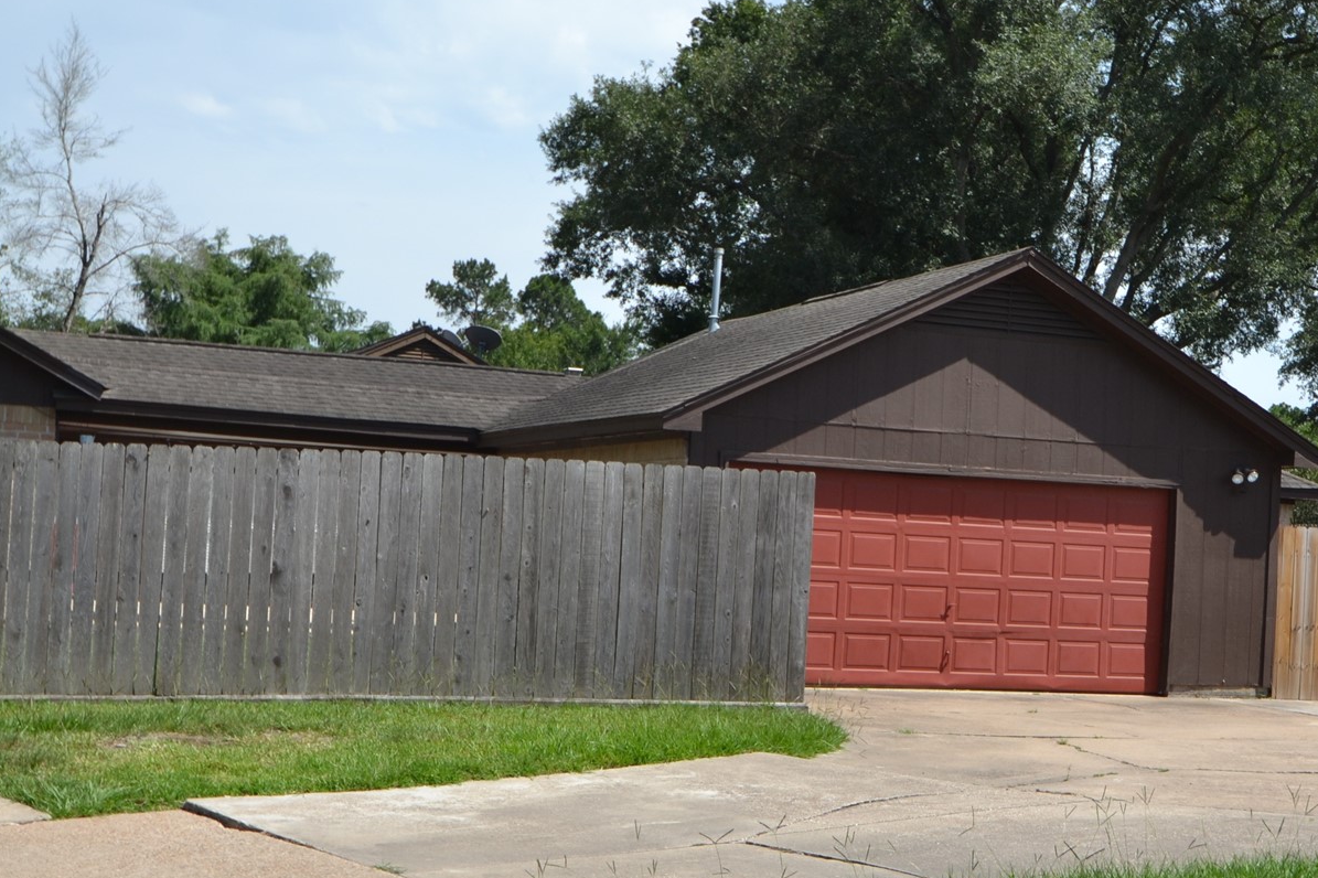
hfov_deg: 32.9
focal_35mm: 60
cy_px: 502
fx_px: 2196
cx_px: 962
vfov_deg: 22.6
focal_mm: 22
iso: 100
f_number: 8
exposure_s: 1/250
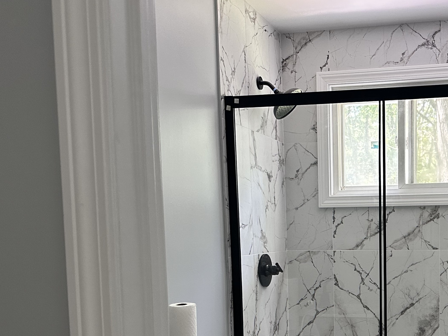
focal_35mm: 46
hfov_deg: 39.2
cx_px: 375
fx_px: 595
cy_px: 290
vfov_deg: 30.4
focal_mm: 6.86
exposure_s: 1/60
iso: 250
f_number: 1.78
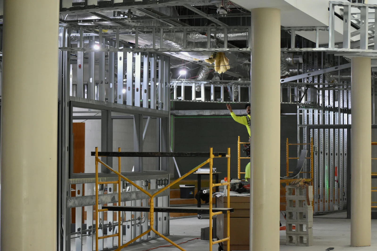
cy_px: 126
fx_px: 864
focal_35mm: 82
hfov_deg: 24.6
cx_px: 188
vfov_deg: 16.6
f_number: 4
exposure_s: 1/60
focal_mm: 55
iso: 1800
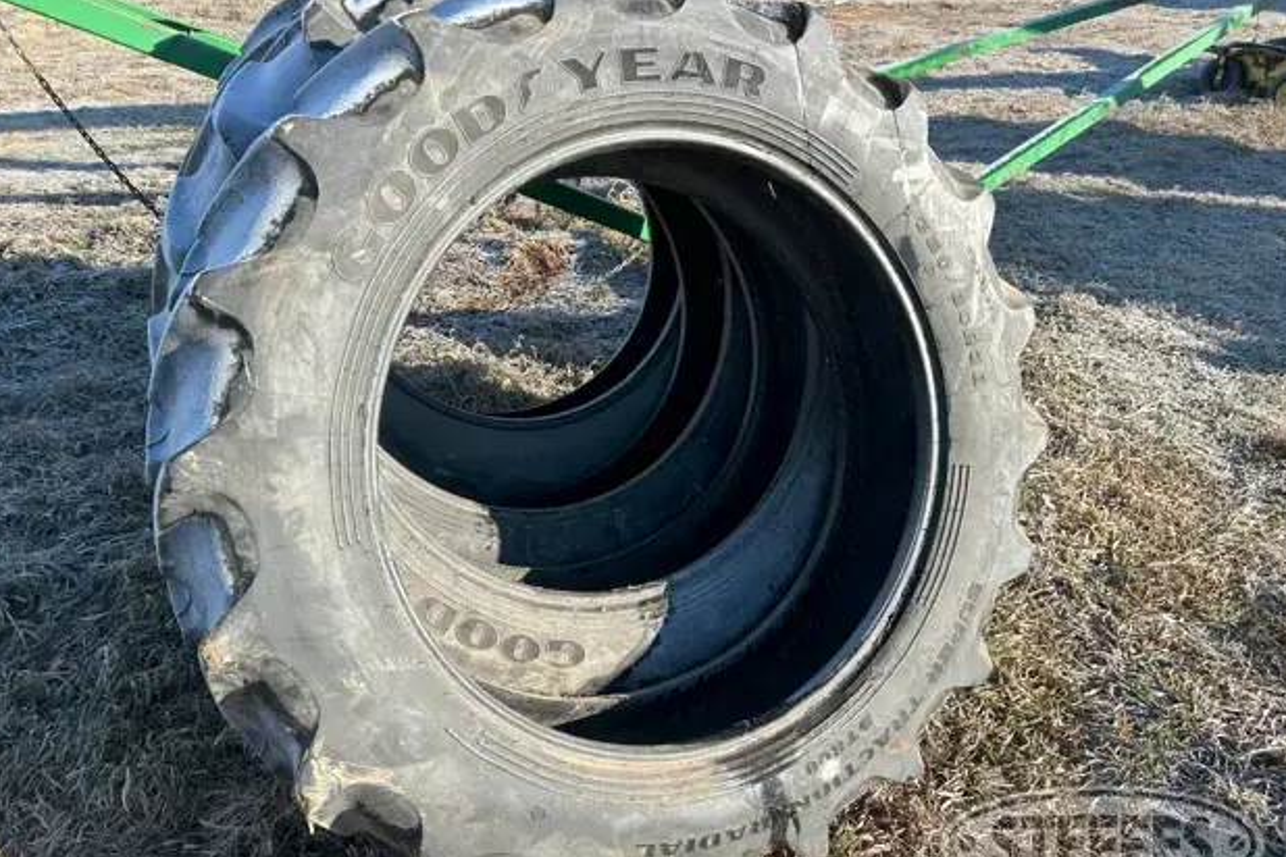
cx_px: 643
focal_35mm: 28
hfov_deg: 65.5
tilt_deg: -27.9
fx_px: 1000
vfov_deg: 46.4
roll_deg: -0.2
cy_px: 428
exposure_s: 1/1224
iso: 50
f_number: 1.5
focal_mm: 5.7
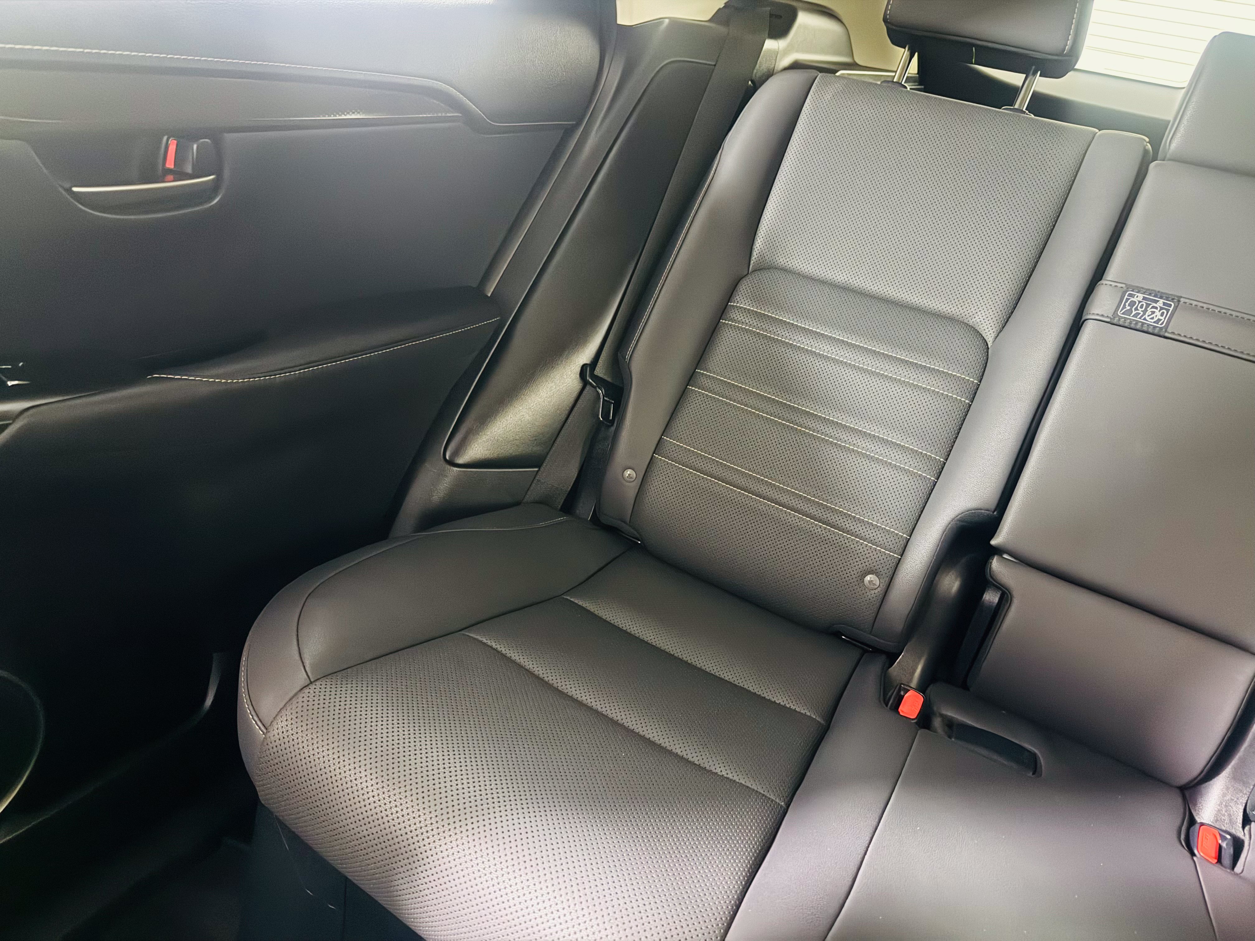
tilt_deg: -27.5
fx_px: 870
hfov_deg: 71.6
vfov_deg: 56.8
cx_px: 628
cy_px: 470
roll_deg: -10.6
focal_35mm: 24
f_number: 1.78
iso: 1250
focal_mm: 6.76
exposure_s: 1/30
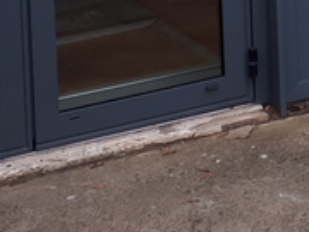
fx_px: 1285
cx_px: 419
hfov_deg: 13.2
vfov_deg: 9.0
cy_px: -375
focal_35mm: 144
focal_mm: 3.6
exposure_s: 1/207
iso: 40
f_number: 1.9
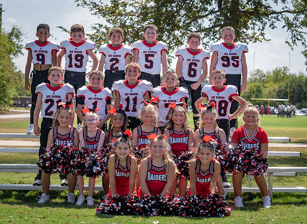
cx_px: 147
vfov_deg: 15.4
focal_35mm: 94
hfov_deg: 21.1
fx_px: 826
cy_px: 106
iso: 100
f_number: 5
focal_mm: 77
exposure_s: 1/400
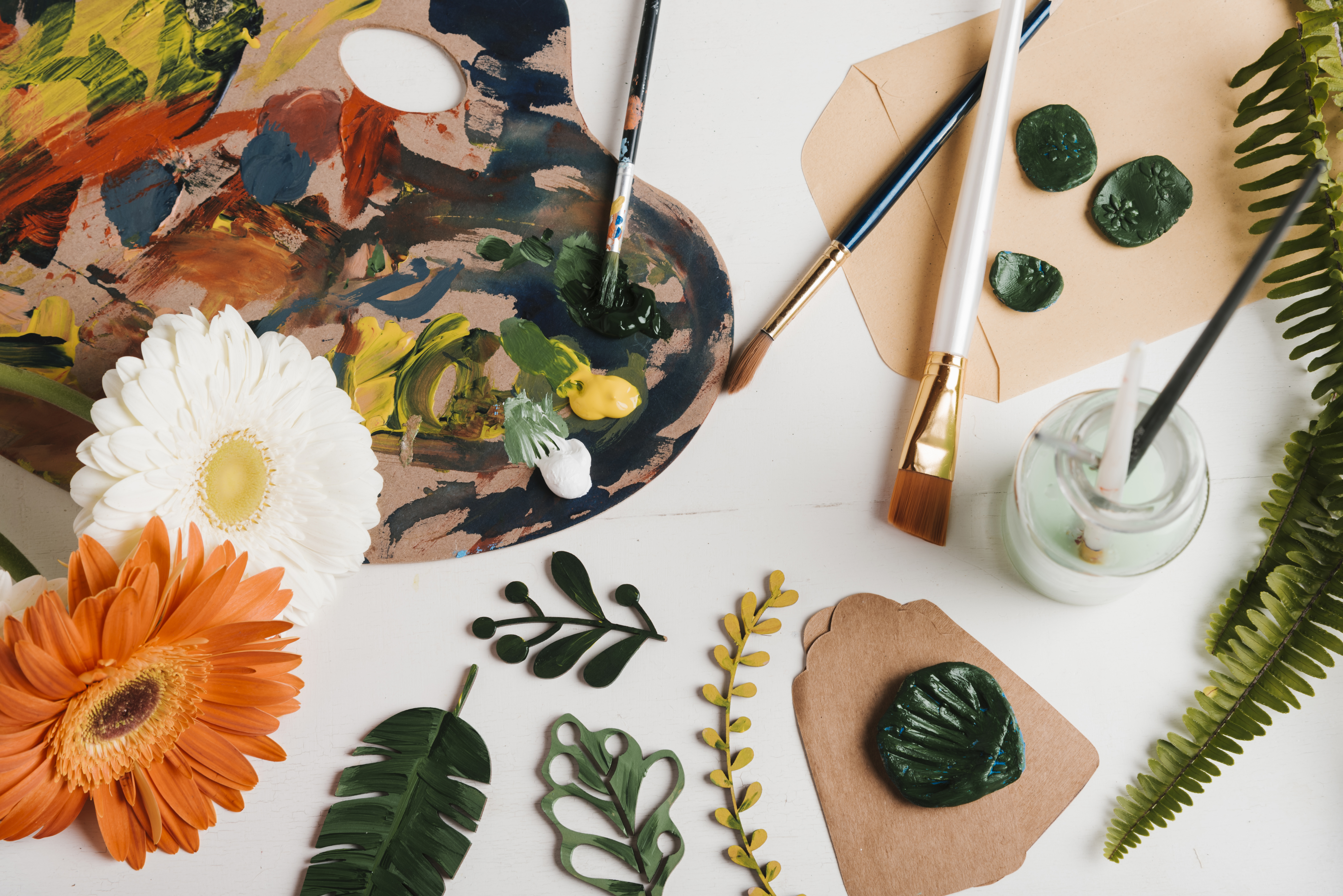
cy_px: 448
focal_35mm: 70
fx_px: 2612
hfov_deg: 28.8
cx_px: 672
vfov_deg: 19.5
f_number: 8
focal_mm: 70
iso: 100
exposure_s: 1/160
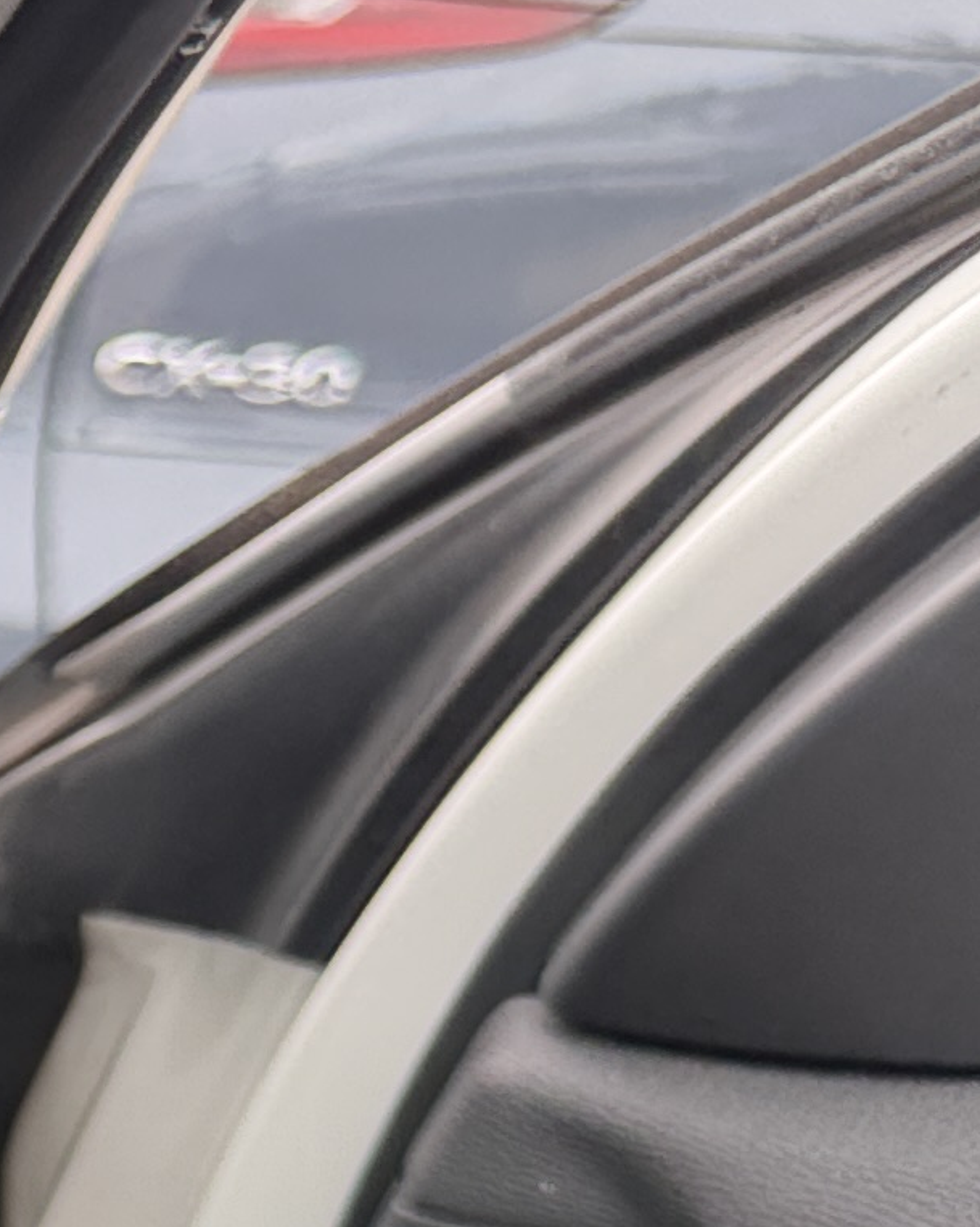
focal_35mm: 124
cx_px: -2028
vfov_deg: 14.4
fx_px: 4498
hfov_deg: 9.5
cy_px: 1860
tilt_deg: -19.5
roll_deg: -2.7
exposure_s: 1/166
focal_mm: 6.76
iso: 80
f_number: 1.78
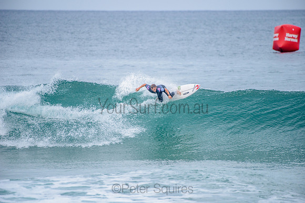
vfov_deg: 2.8
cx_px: 152
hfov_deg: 4.1
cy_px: 102
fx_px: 4237
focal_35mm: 500
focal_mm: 500
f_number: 5.6
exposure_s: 1/2000
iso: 360
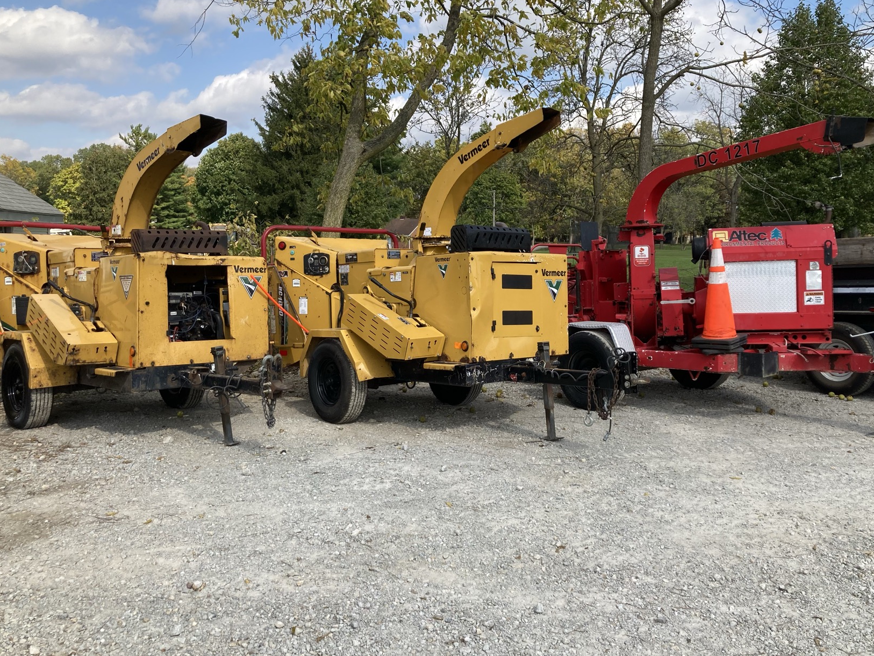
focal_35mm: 31
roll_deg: -1.0
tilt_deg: -4.6
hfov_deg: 58.3
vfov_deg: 45.4
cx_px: 472
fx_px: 783
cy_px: 318
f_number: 1.8
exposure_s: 1/1473
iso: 20
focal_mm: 3.99
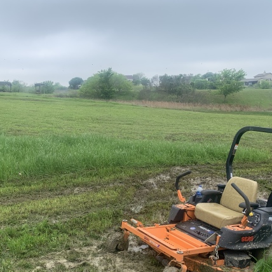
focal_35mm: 43
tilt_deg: -5.5
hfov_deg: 38.0
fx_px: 382
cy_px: 158
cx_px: 61
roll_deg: +0.8
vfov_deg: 39.1
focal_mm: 4.25
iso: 25
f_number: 1.8
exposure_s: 1/1299
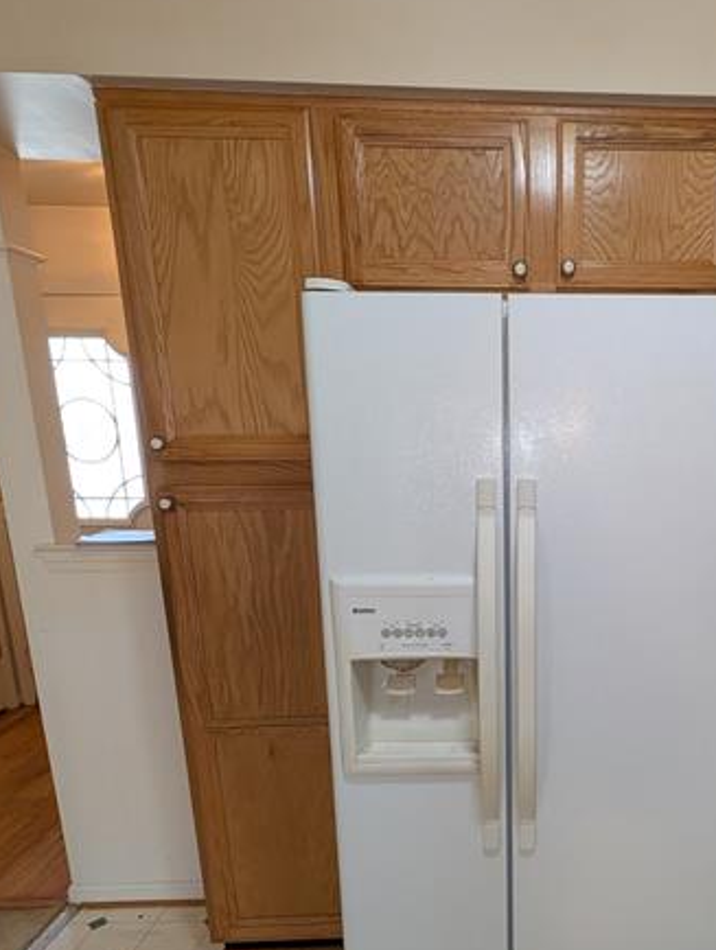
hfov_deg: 56.0
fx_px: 632
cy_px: 598
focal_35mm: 23
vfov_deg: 72.5
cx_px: 541
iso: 182
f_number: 2.2
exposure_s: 1/60
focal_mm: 1.95
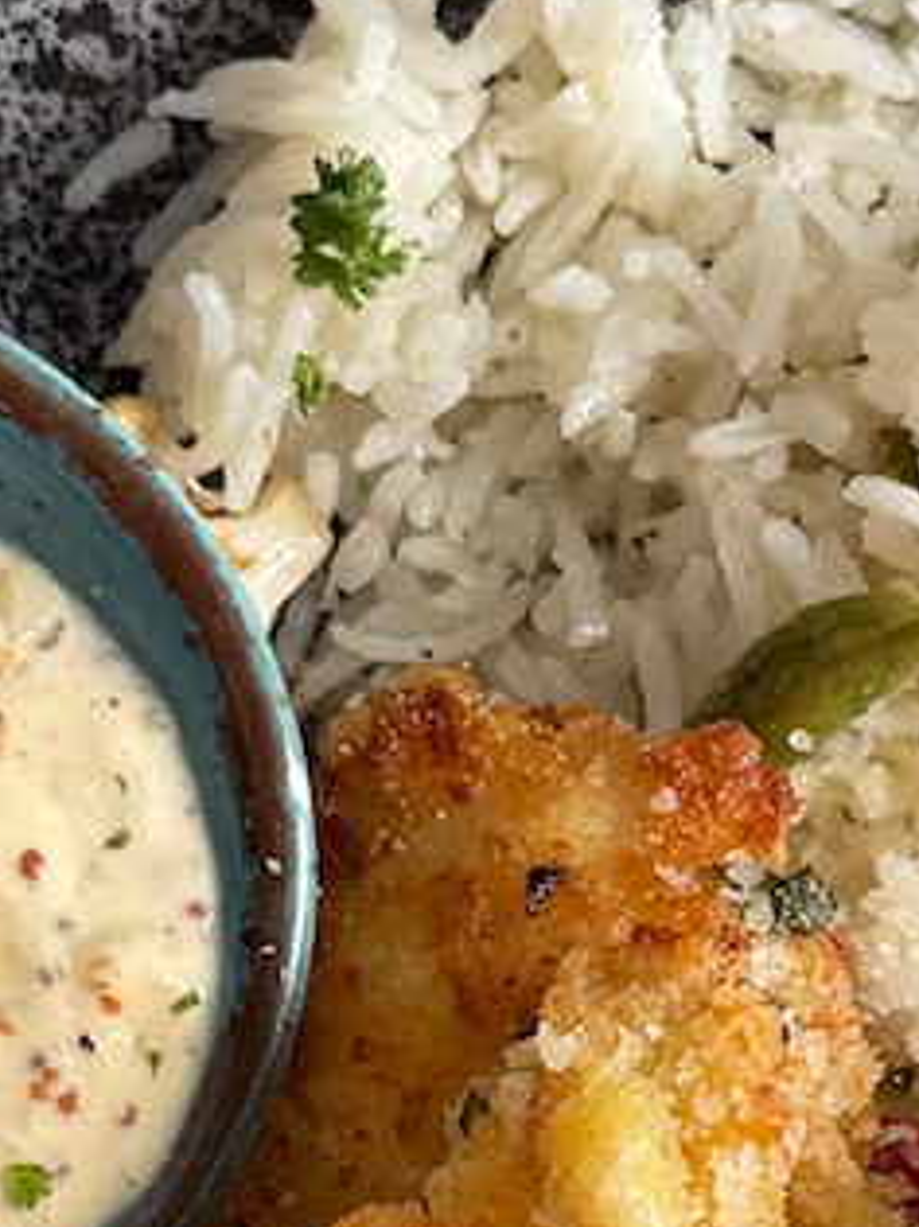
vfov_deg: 12.5
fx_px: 5526
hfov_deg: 9.5
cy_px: 1223
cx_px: 868
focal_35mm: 156
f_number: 1.78
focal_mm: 6.76
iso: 100
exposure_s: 1/499
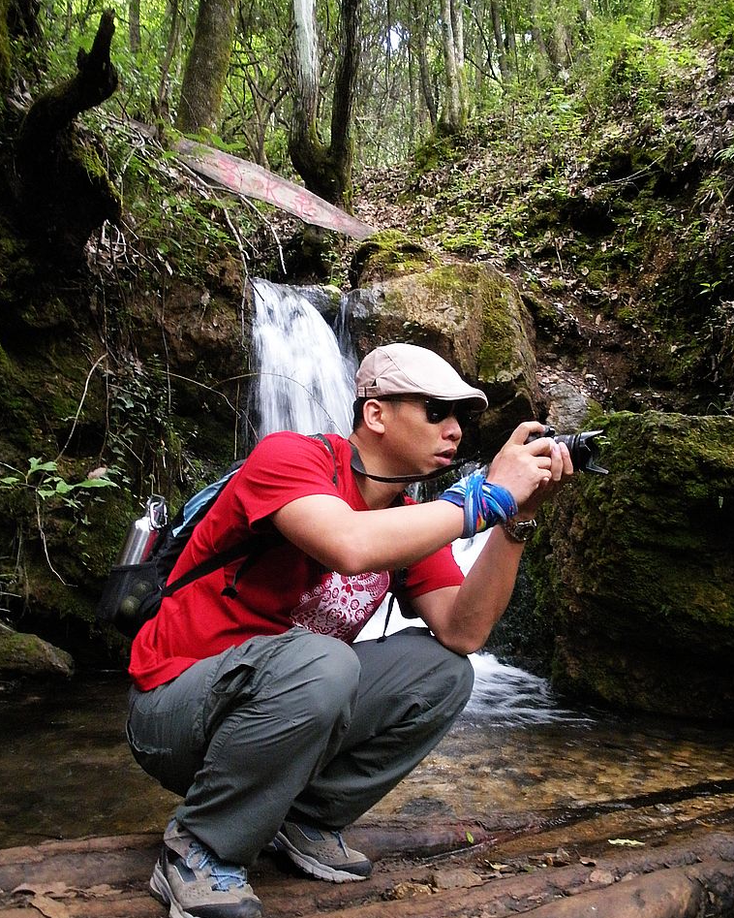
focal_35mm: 38
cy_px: 459
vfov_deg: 47.9
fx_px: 1032
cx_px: 366
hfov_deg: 39.2
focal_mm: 6.3
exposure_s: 1/22.1
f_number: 3.5
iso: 400
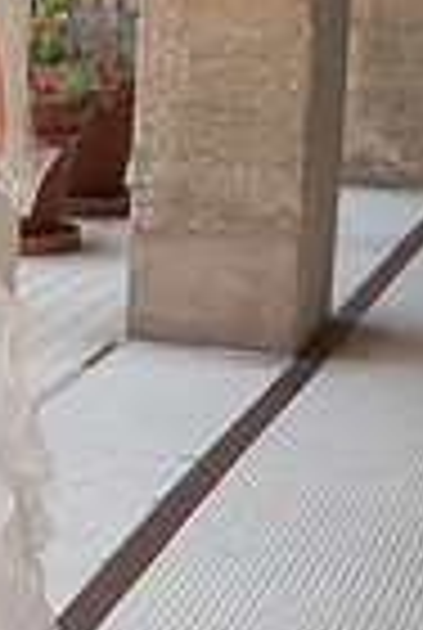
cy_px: 22
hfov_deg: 9.5
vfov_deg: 14.3
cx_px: -180
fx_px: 2473
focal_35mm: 141
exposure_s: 1/100
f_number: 3.5
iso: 100
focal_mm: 44
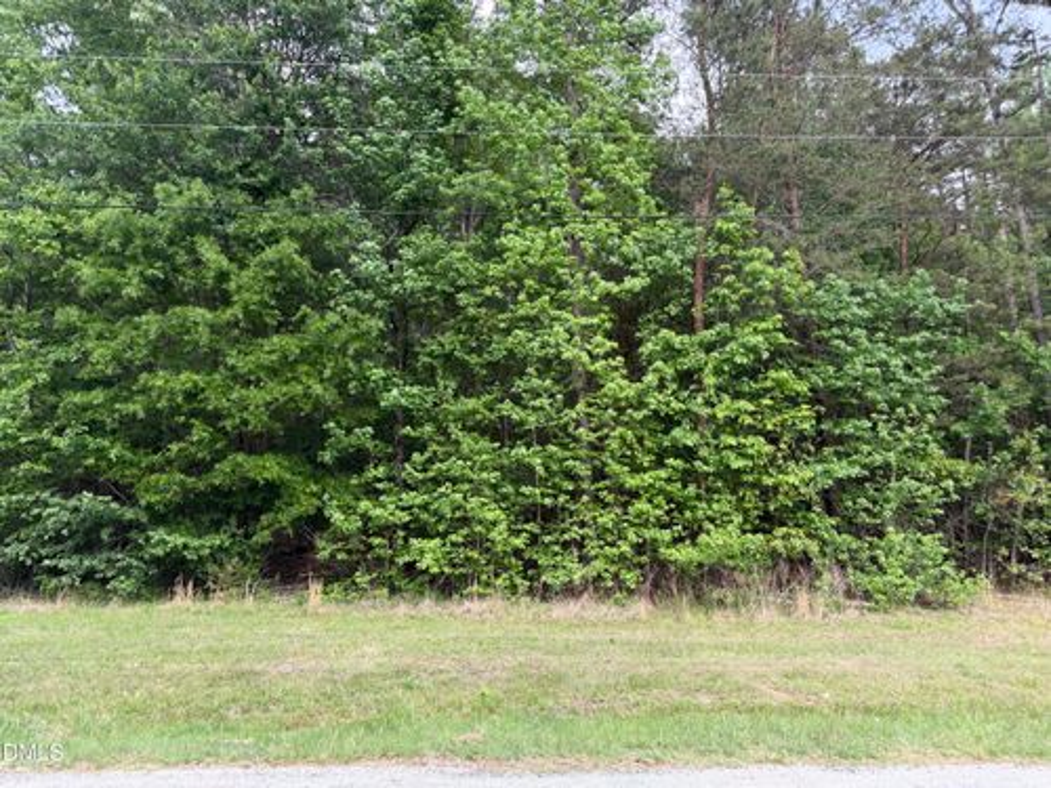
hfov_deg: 71.6
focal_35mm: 24
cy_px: 394
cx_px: 526
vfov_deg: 56.8
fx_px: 729
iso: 50
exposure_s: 1/144
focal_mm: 6.76
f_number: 1.78
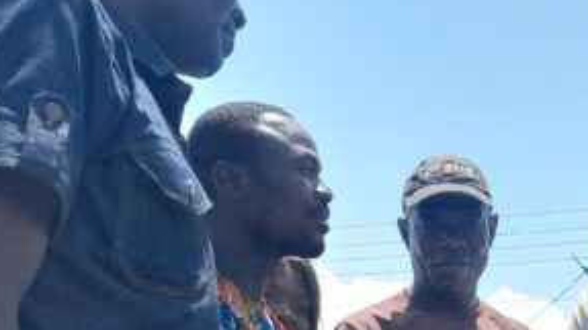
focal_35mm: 76
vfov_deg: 15.6
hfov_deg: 26.8
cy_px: 320
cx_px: 547
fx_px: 1184
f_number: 1.8
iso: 40
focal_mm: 3.98
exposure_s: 1/625
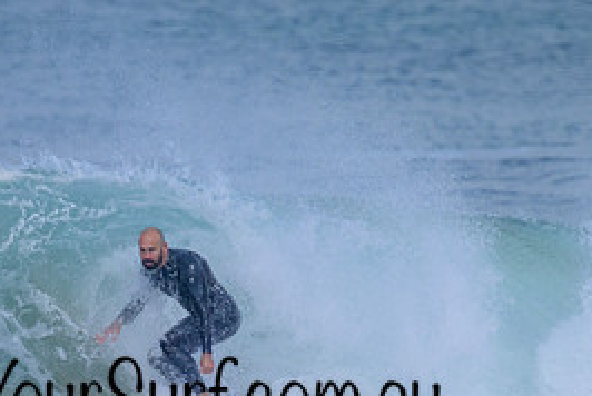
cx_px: 205
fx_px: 28694
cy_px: 373
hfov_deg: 1.2
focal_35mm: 1743
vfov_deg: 0.8
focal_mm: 800
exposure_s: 1/2000
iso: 800
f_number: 11
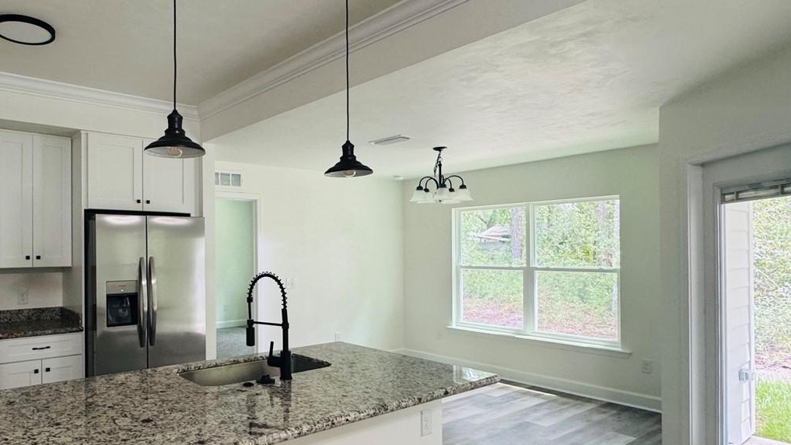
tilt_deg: -0.2
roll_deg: +0.1
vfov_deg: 47.6
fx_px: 503
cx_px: 247
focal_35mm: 24
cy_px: 248
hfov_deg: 73.3
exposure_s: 1/60
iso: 200
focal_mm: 2.22
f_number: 2.2
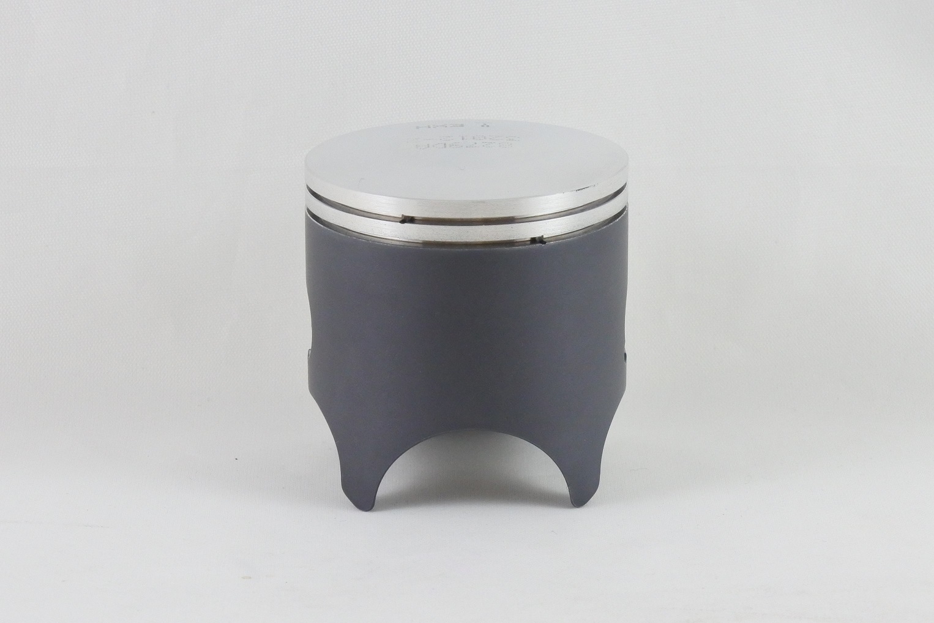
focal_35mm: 76
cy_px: 312
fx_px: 1971
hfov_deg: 26.7
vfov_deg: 17.9
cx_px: 467
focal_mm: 28.5
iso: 720
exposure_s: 1/125
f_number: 5.6
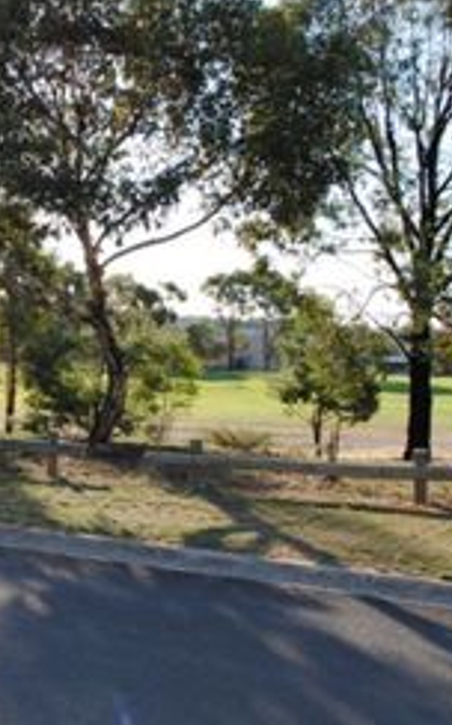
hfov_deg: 23.4
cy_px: 382
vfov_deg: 38.2
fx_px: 1047
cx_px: 3
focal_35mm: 53
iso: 100
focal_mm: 18
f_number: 5.6
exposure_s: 1/200
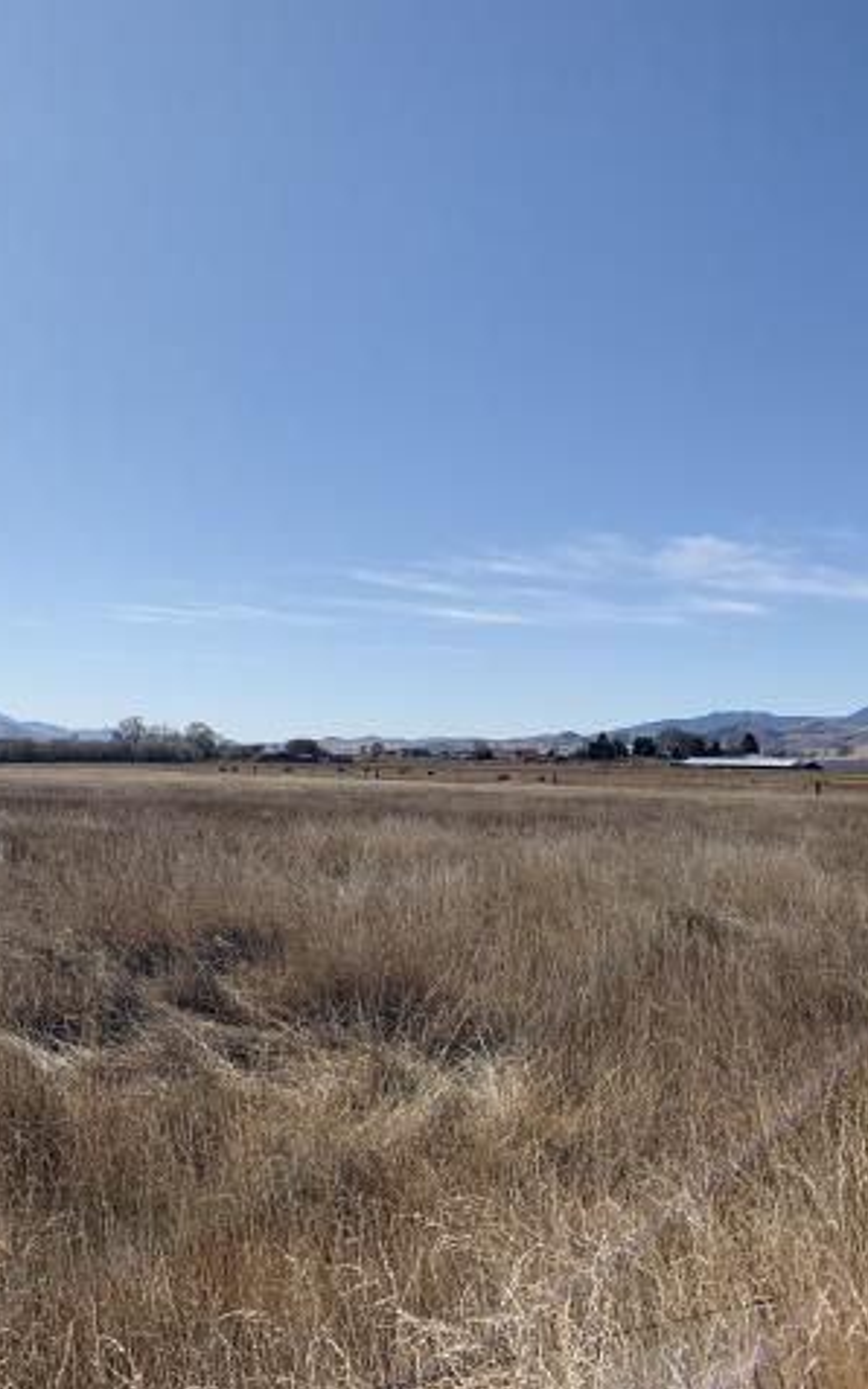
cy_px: 696
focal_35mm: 37
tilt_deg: +3.5
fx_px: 1401
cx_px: 102
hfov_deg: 32.8
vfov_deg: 52.8
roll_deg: -2.5
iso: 25
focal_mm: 4.25
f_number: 1.8
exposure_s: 1/5128
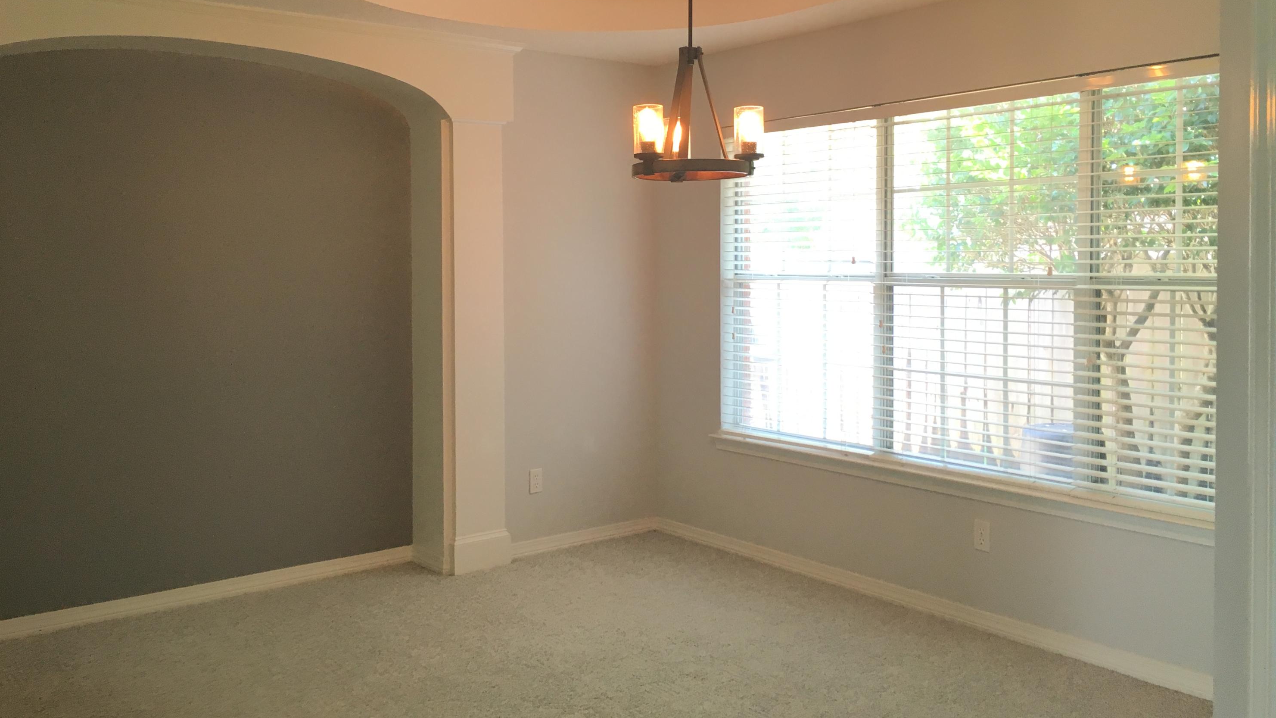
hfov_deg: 61.0
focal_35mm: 32
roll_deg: +0.4
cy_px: 280
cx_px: 632
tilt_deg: -1.3
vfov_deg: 36.5
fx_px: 1083
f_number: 2.2
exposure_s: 1/30
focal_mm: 4.15
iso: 50
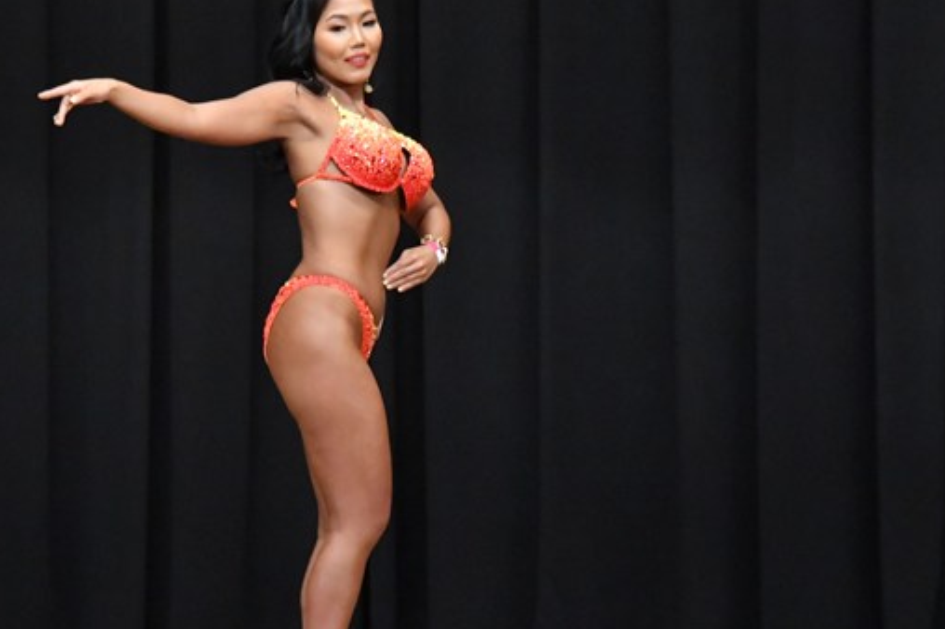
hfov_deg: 5.6
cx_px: 444
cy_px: 354
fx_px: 9601
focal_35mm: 366
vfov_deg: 3.8
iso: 8000
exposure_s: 1/400
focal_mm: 160
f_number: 5.6
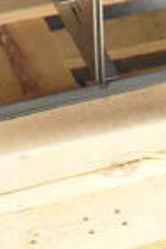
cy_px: -447
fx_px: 1481
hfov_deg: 6.4
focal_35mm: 214
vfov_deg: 8.4
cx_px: 117
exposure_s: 1/40
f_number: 3.8
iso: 4000
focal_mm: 23
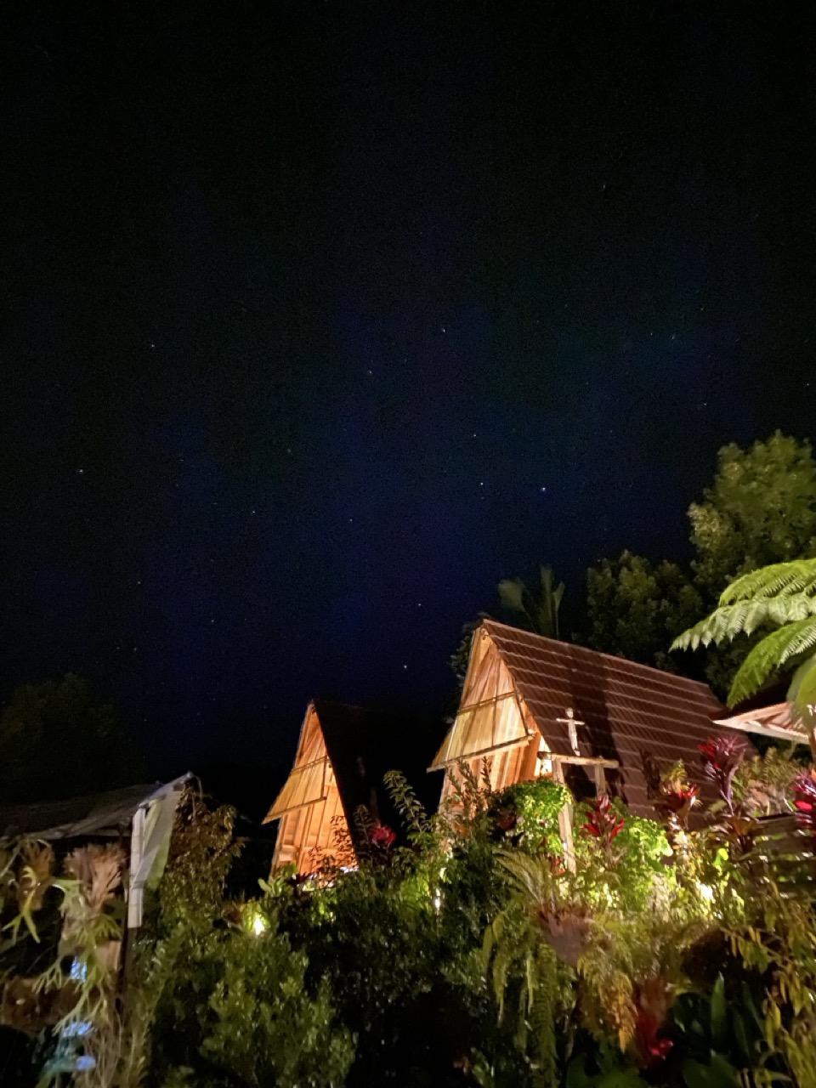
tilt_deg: +27.9
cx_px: 408
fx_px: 817
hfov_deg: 53.1
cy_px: 544
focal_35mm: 26
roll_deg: +2.1
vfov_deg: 67.3
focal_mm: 4.25
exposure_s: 1/2
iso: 3200
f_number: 1.8
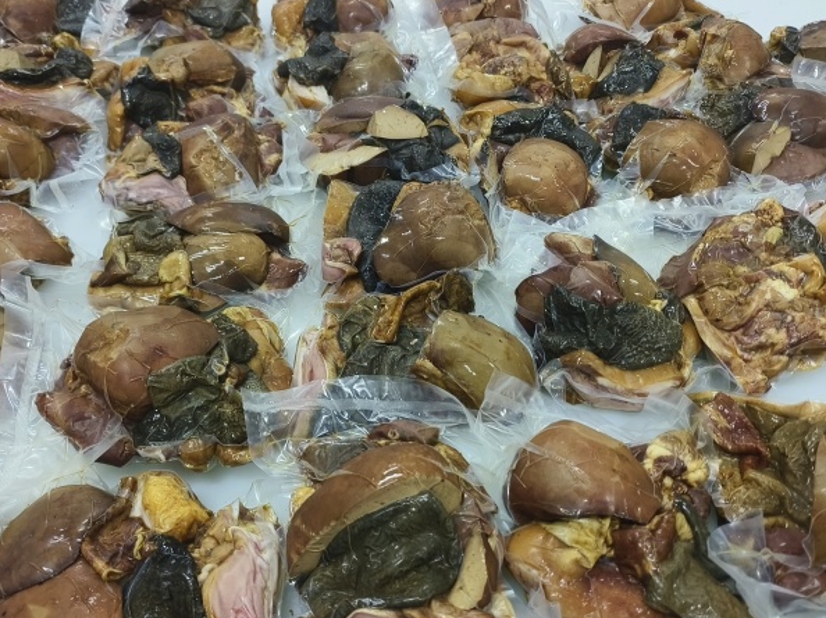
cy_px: 318
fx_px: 739
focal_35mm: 31
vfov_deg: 45.4
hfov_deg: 58.3
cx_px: 392
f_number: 1.75
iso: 499
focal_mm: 5.5
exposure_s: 1/100
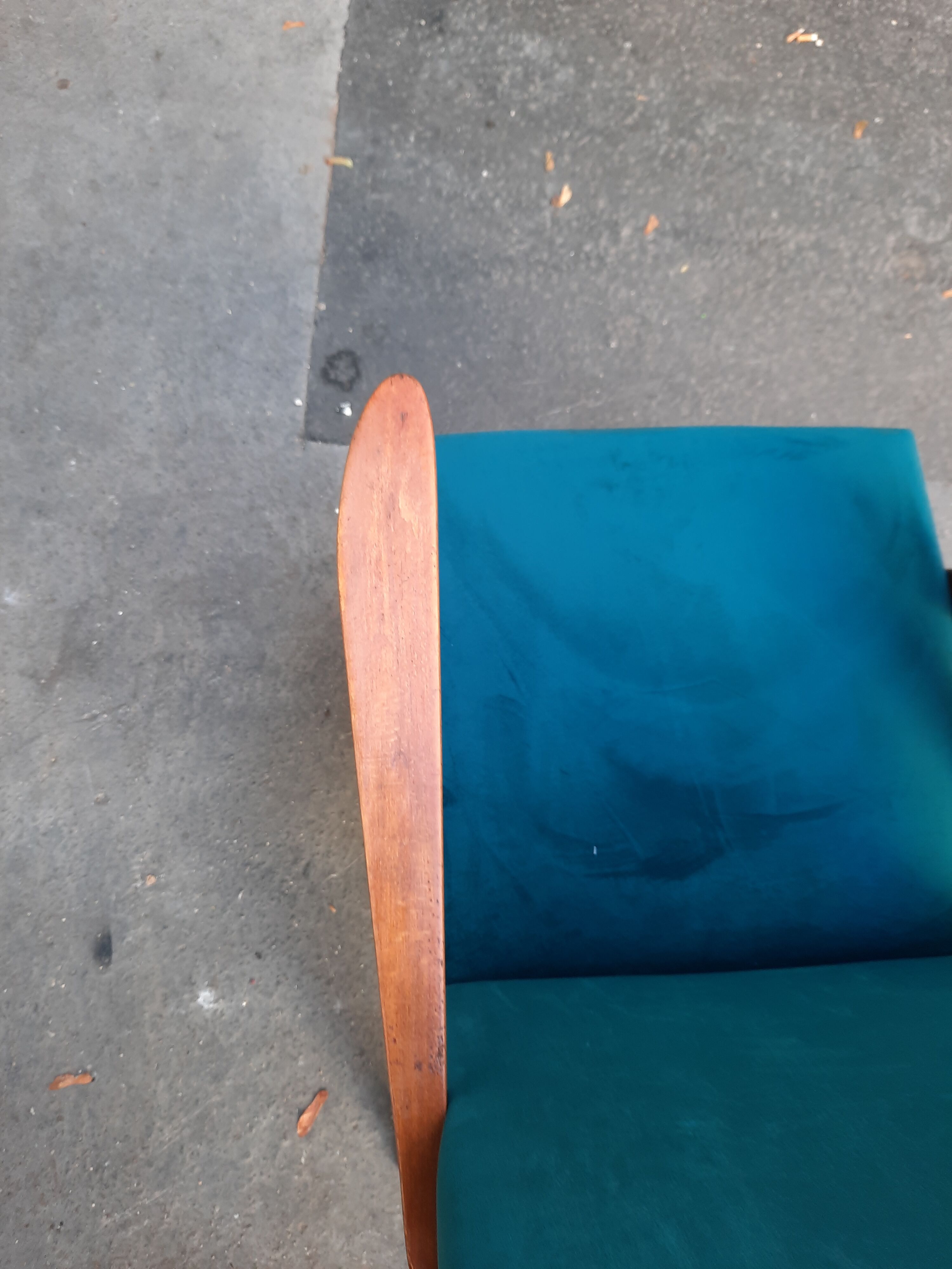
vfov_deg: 69.4
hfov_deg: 54.9
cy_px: 634
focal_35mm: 25
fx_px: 917
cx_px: 476
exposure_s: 1/50
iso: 80
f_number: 2
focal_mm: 4.6
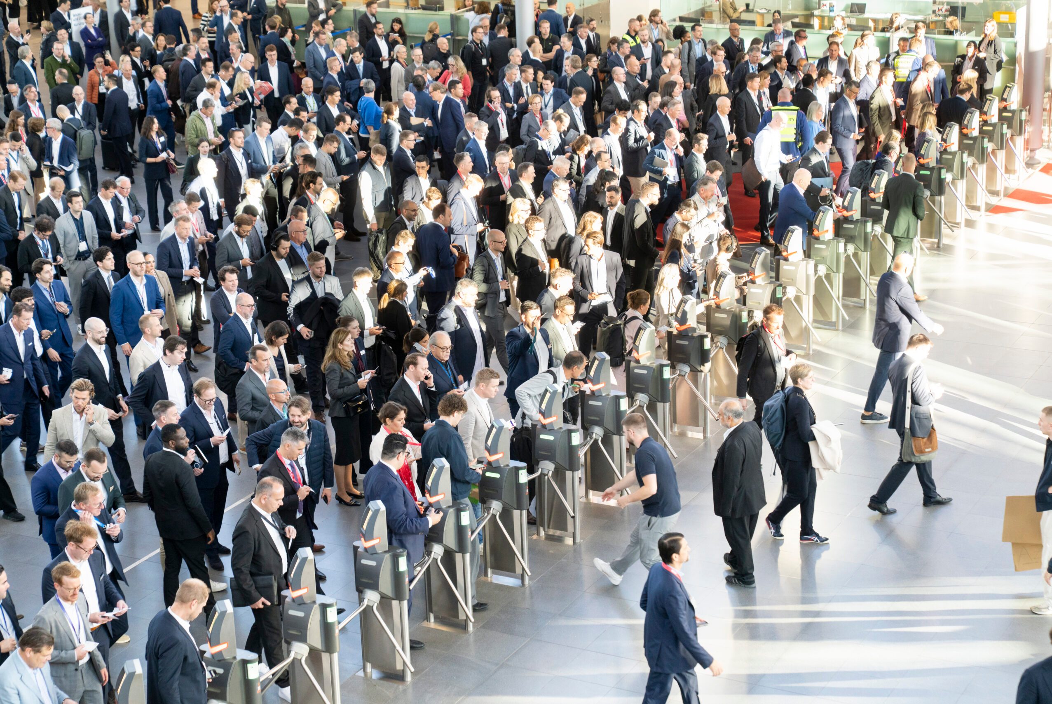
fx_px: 2047
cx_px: 526
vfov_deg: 19.5
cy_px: 352
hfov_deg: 28.8
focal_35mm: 70
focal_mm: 70
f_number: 4
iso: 800
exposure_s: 1/200
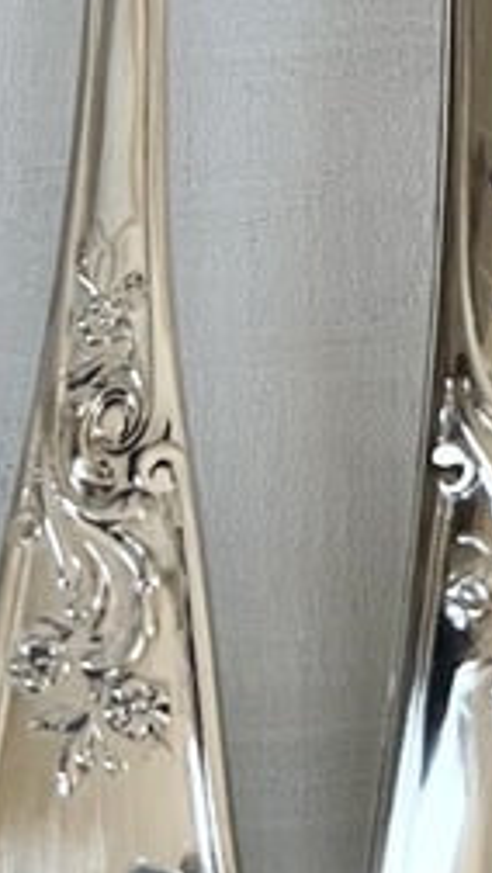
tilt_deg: -56.1
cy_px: -340
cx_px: 1043
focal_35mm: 115
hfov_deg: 9.7
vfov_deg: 17.2
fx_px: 2664
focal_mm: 5.7
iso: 250
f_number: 1.5
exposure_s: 1/50
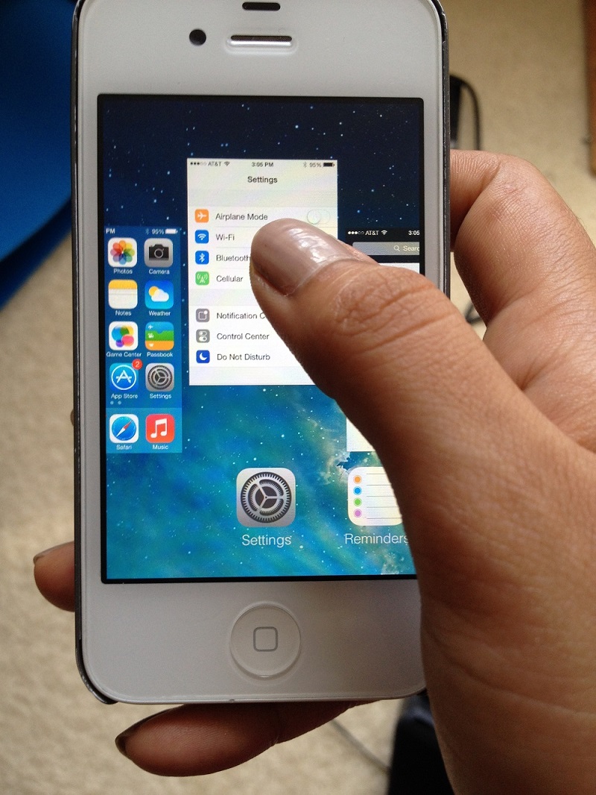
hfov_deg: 40.7
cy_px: 398
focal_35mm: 35
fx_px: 803
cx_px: 298
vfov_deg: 52.6
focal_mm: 4.28
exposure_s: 1/60
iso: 64
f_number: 2.4
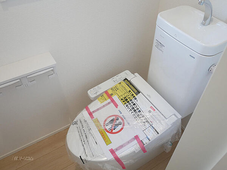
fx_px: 197
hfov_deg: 60.0
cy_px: 85
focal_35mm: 30
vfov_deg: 46.8
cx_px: 114
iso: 500
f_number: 3.8
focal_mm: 15
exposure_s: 1/60
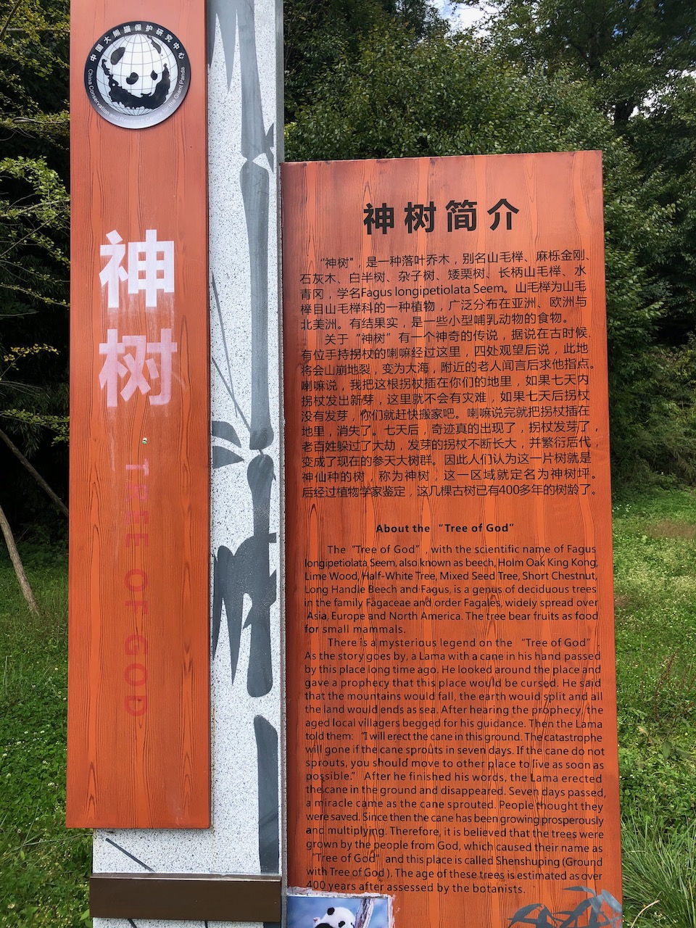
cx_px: 348
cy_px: 464
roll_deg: +1.9
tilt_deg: +2.7
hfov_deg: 49.7
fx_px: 751
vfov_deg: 63.4
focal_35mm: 28
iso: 20
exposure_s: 1/676
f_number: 1.8
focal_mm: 4
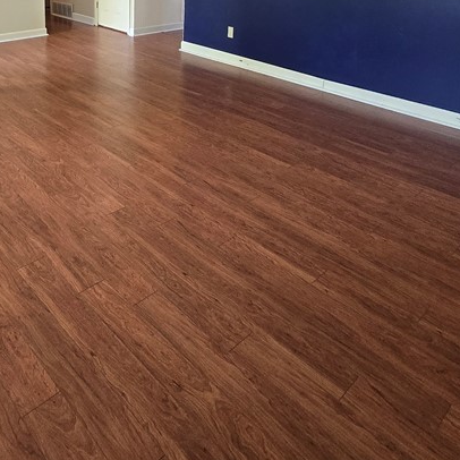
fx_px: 436
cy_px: 35
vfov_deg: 48.9
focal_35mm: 29
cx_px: 156
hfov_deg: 54.6
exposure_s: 1/60
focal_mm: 2.2
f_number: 2.2
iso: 320
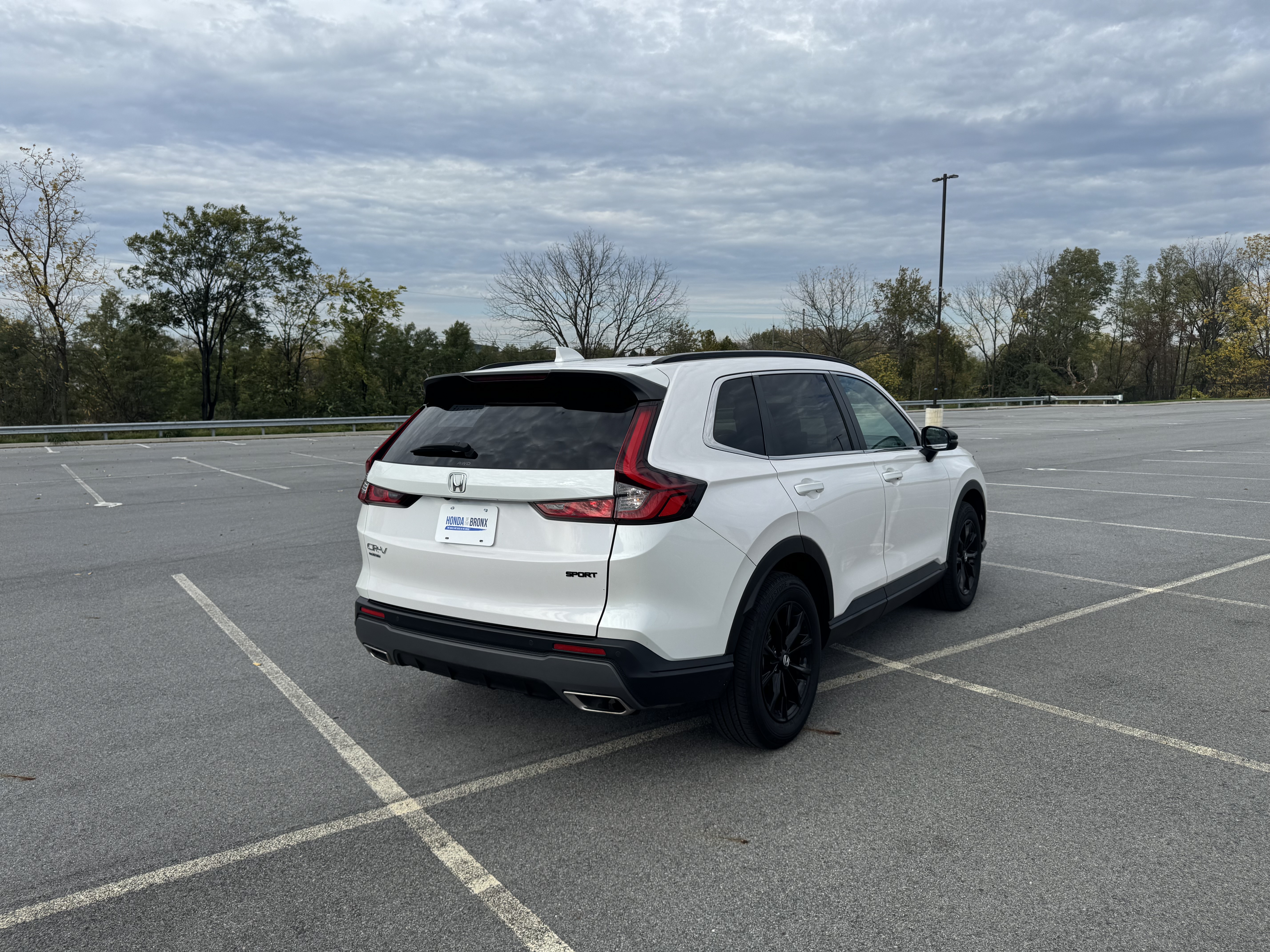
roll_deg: -0.3
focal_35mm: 24
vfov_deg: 56.8
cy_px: 476
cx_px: 635
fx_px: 881
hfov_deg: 71.6
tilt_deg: -6.2
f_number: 1.78
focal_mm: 6.76
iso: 80
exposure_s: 1/4310
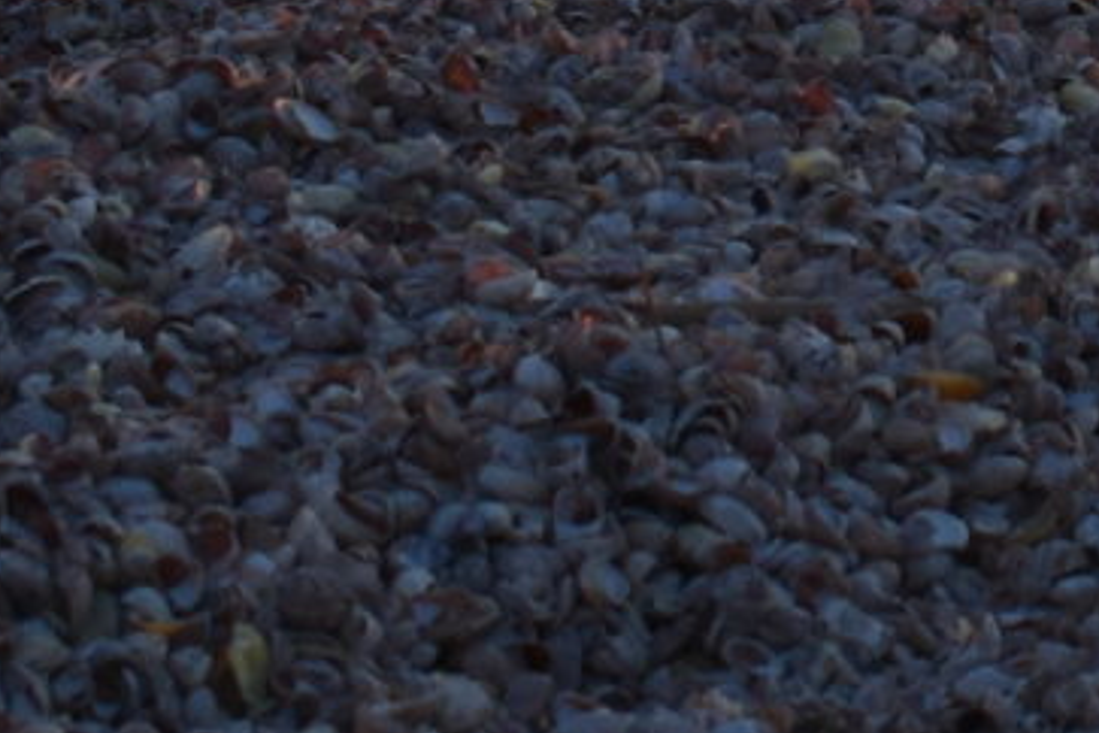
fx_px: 8716
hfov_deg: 6.8
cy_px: -486
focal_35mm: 286
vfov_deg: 4.8
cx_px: 2761
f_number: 5.6
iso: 200
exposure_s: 1/250
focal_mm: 27
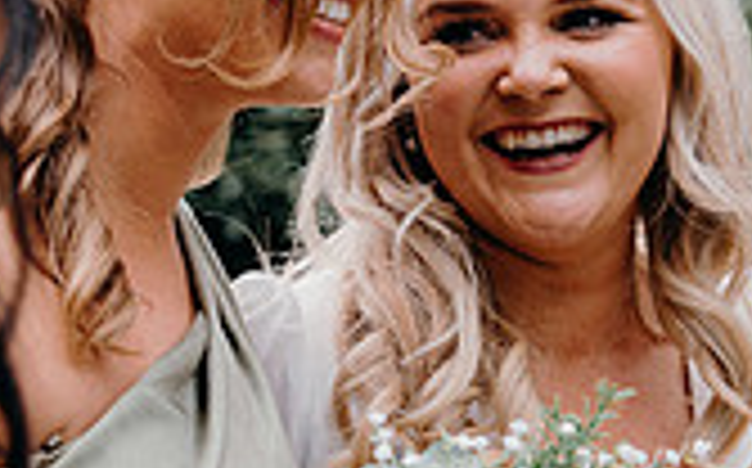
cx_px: 446
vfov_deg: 6.8
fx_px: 3910
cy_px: 385
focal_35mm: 191
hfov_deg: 11.0
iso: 125
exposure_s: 1/200
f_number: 3.5
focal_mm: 54
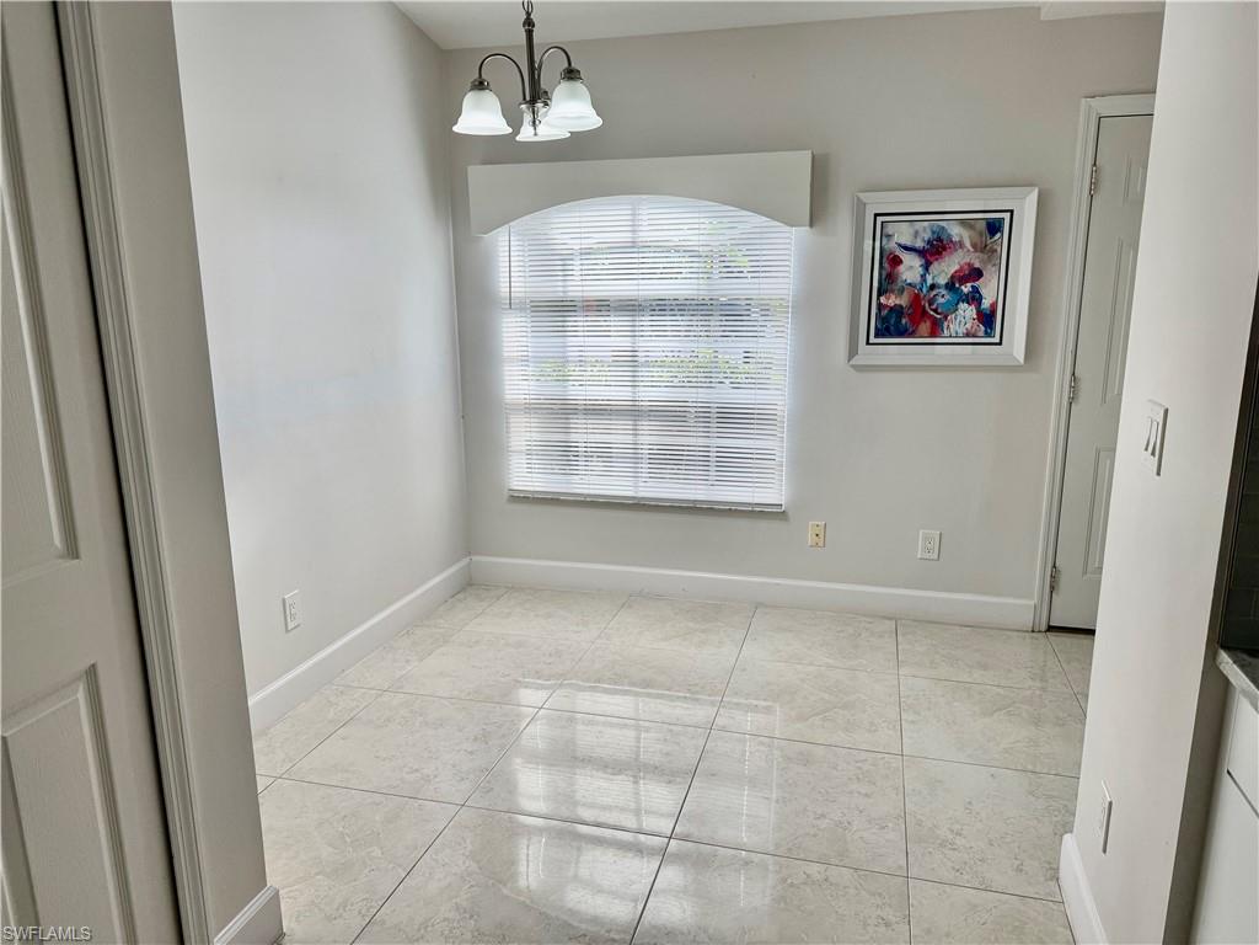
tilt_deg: -13.1
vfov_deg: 56.8
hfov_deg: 71.6
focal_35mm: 24
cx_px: 630
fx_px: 873
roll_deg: +0.9
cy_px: 472
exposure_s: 1/218
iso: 80
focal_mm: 6.76
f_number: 1.78
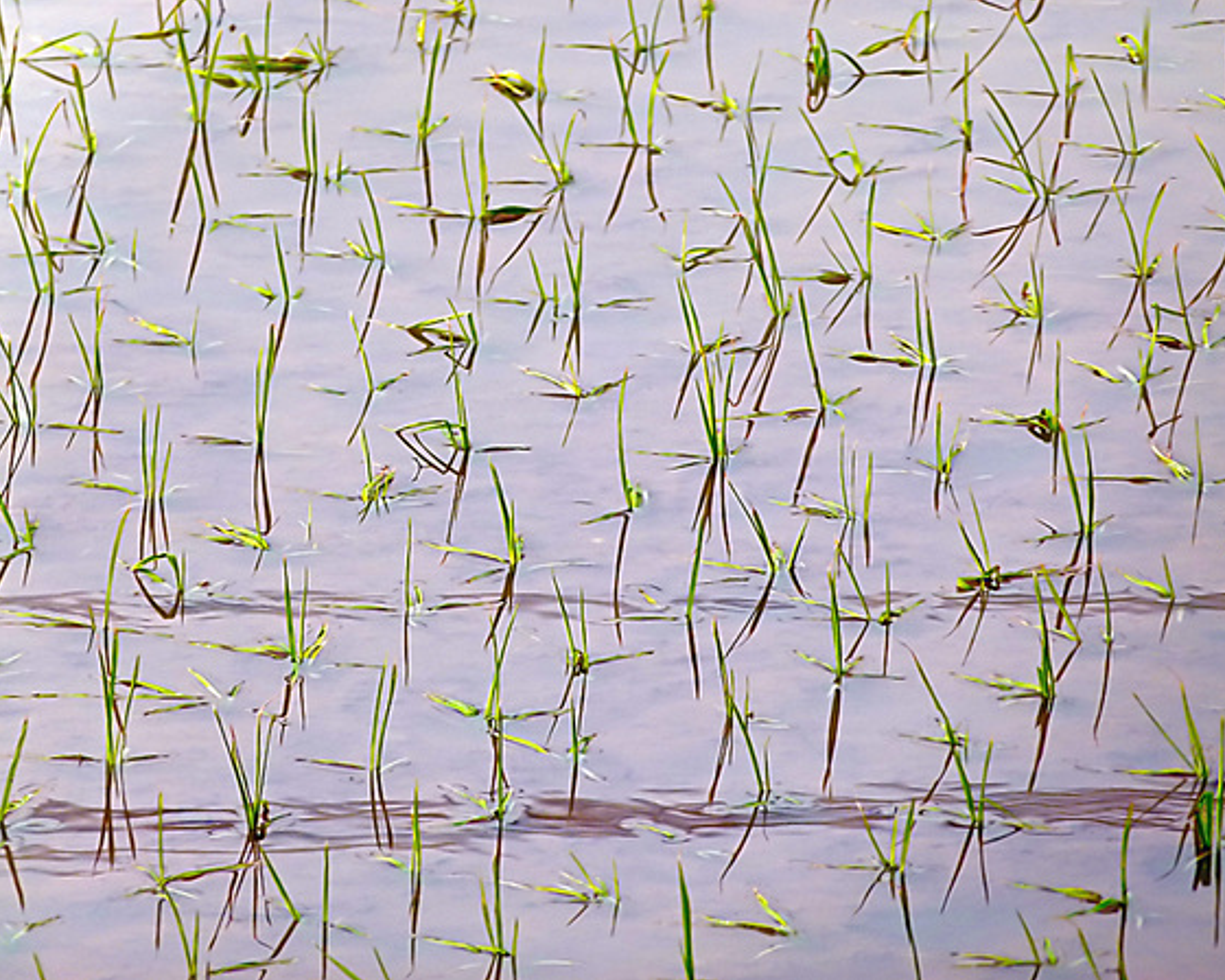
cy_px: 490
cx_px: 612
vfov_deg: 2.8
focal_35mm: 545
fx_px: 19759
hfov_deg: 3.6
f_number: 4.7
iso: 100
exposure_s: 1/500
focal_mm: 93.8
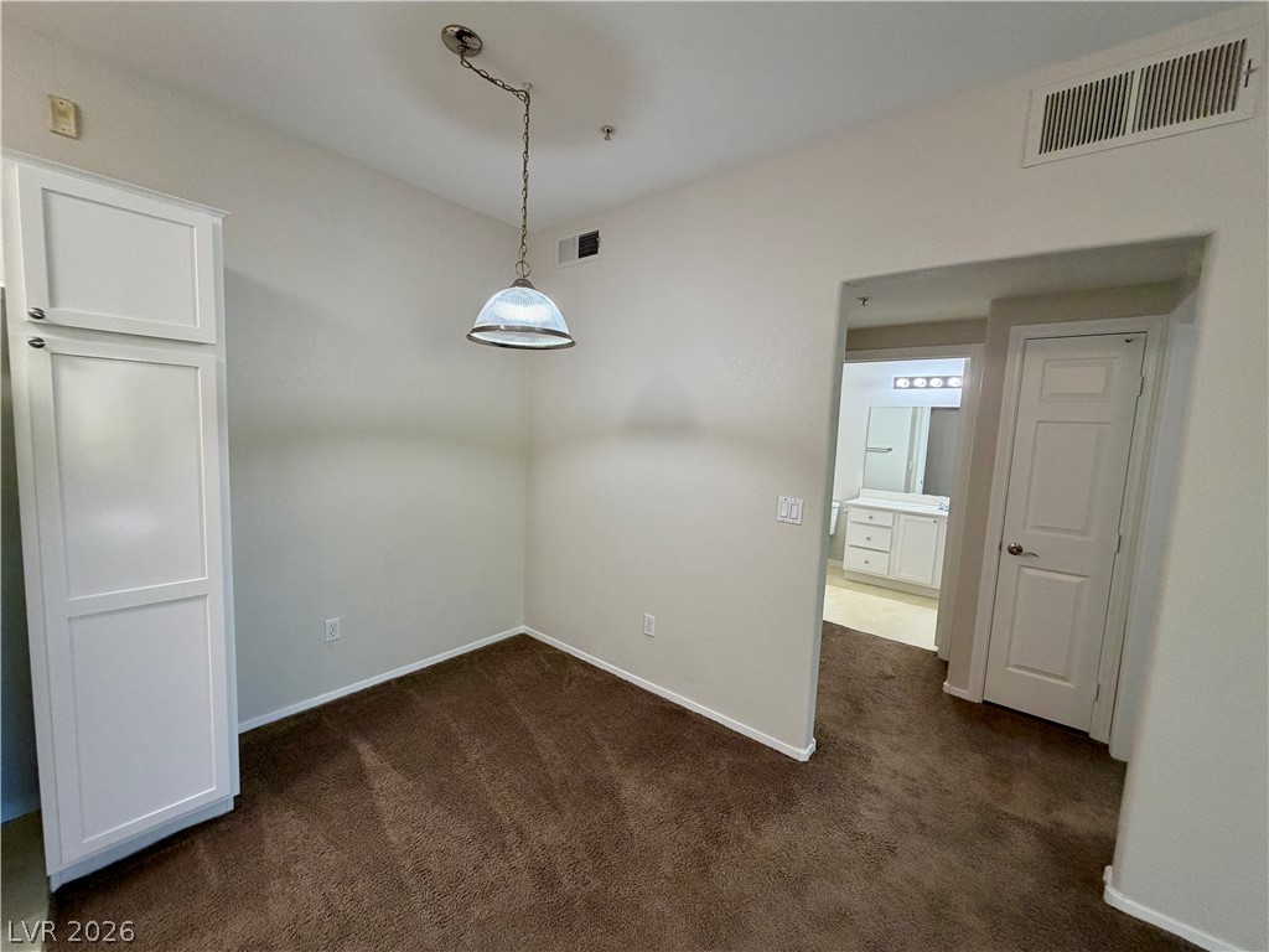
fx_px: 513
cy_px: 476
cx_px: 634
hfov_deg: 102.1
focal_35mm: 14
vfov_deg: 85.7
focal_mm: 2.22
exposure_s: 1/60
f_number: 2.2
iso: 160
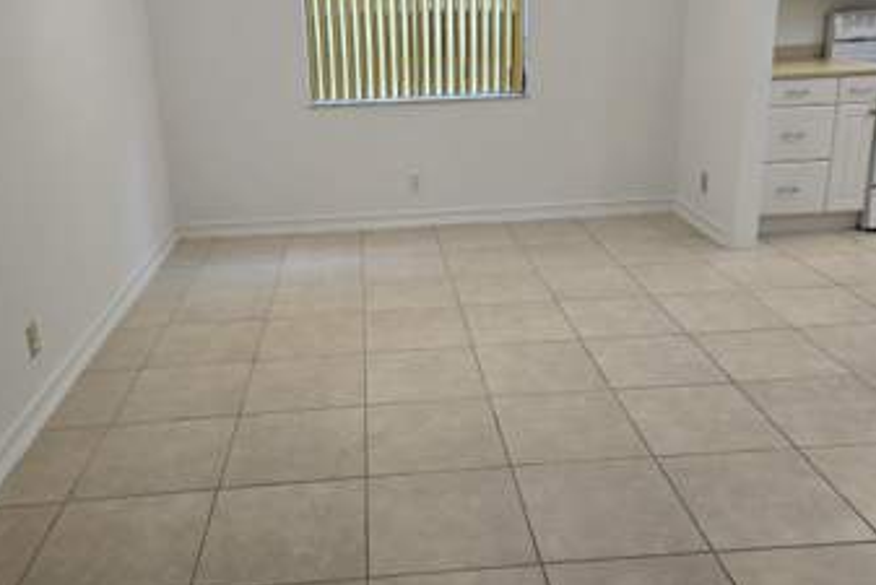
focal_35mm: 34
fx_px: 828
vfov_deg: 38.8
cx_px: 398
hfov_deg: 55.7
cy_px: 233
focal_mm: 5.4
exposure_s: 1/120
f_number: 1.8
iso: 80
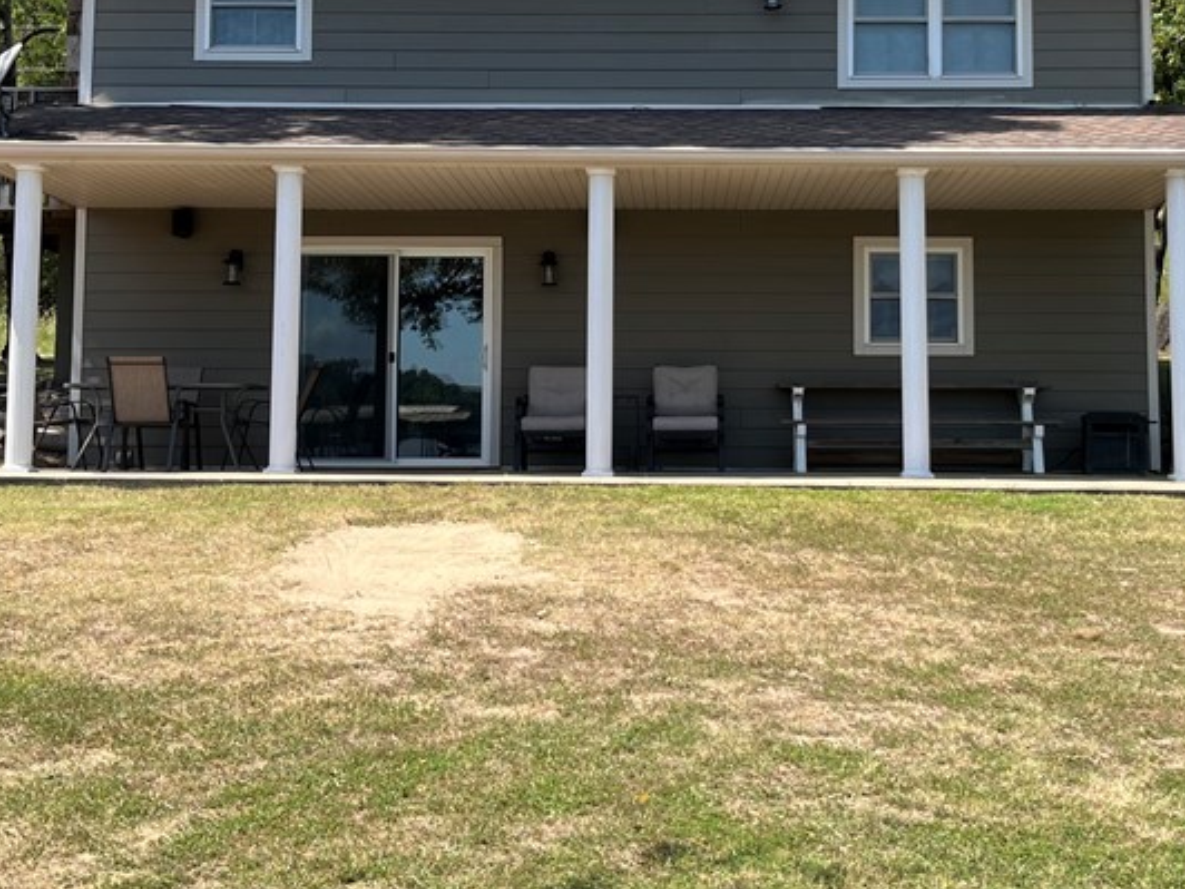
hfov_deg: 38.2
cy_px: 267
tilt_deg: +5.8
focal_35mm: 50
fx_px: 1712
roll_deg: -0.1
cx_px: 648
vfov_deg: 28.8
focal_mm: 5.1
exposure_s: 1/1458
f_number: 1.6
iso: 50
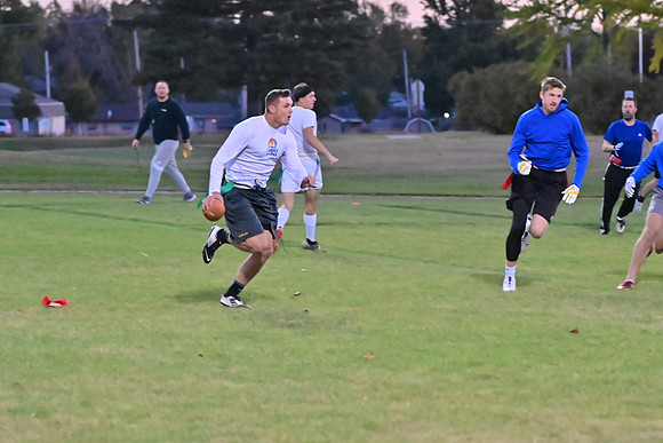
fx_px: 3168
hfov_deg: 11.9
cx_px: 332
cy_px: 222
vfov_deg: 8.0
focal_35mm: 172
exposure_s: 1/400
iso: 6400
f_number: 4
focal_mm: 115
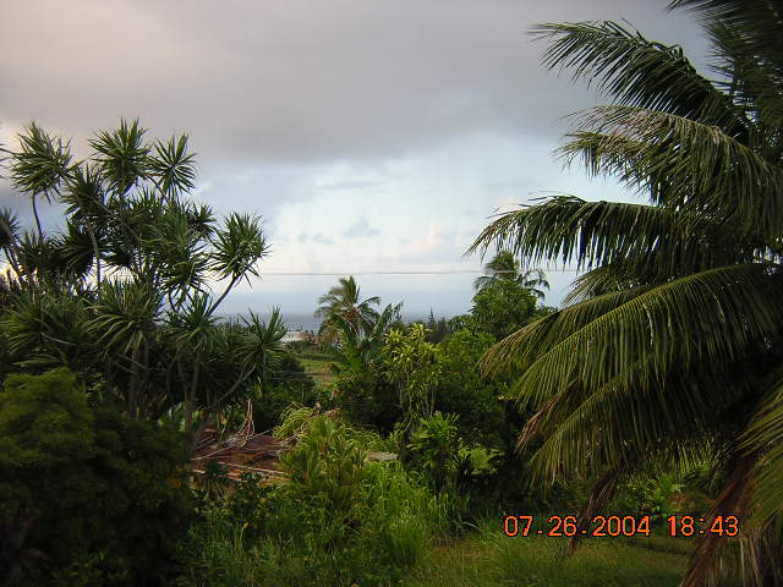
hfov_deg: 51.4
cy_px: 294
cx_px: 392
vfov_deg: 39.7
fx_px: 814
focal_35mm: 36
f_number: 2.6
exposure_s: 1/59.2
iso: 100
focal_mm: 4.7
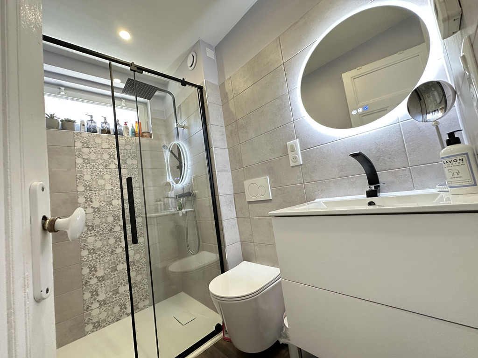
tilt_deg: +5.2
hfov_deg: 102.1
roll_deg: +7.4
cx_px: 239
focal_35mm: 14
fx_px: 193
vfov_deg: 85.7
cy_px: 179
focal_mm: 2.22
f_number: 2.2
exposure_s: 1/50
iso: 400
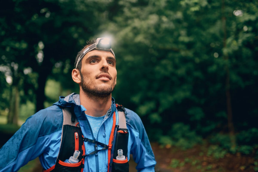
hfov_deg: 54.4
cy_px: 86
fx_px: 251
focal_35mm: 35
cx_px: 129
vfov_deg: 37.9
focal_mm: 35
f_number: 1.4
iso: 800
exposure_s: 1/160
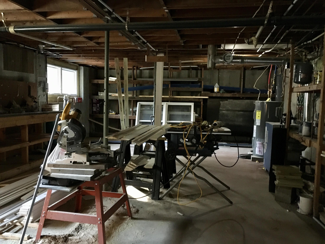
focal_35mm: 29
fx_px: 272
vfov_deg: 48.2
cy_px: 122
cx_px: 162
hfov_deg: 61.7
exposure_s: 1/15
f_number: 2.2
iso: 250
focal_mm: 4.15
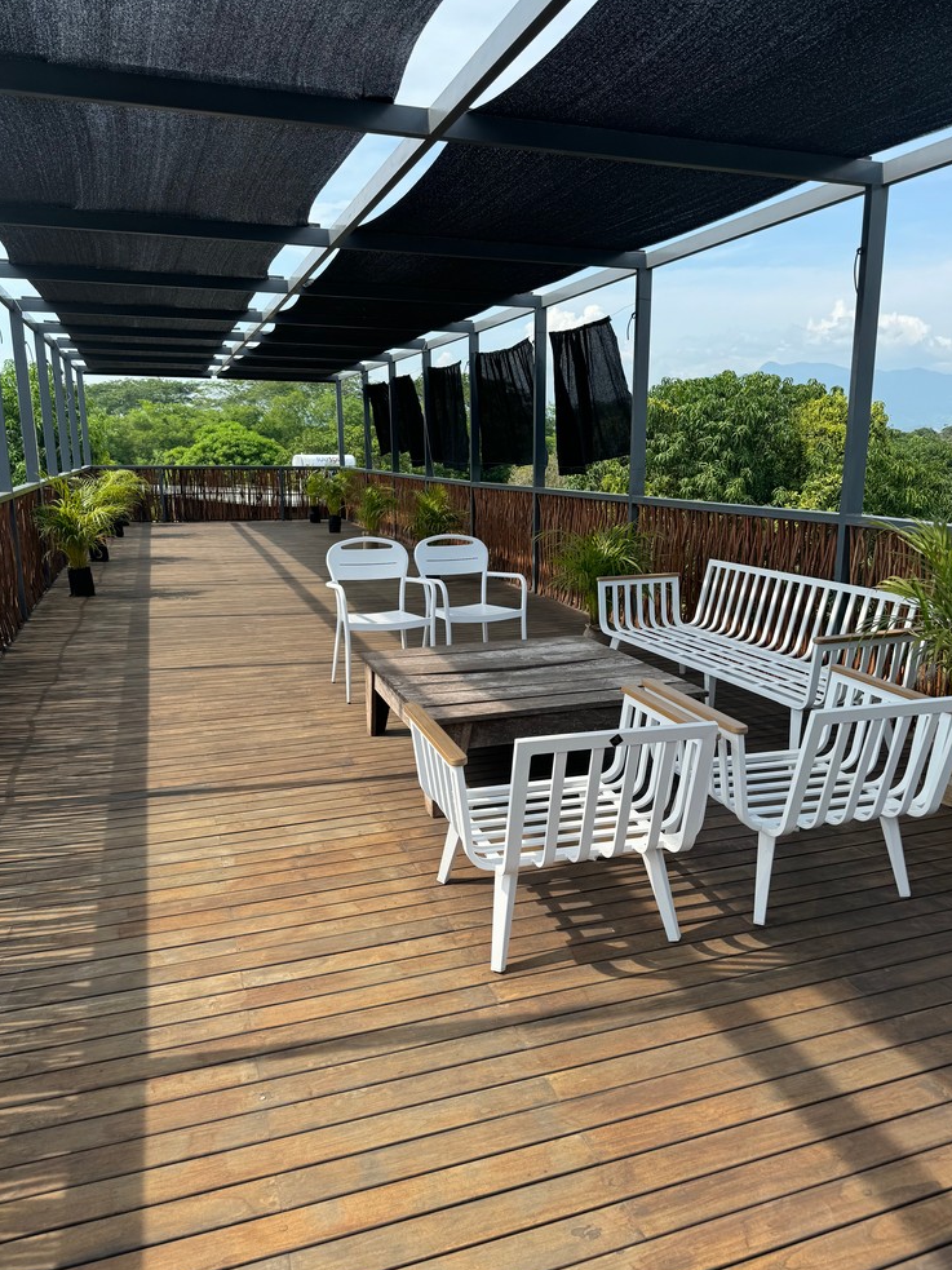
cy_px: 643
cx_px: 491
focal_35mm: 25
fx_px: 917
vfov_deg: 69.4
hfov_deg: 54.9
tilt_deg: -11.7
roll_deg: +0.3
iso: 80
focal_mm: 6.76
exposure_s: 1/1980
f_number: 1.78
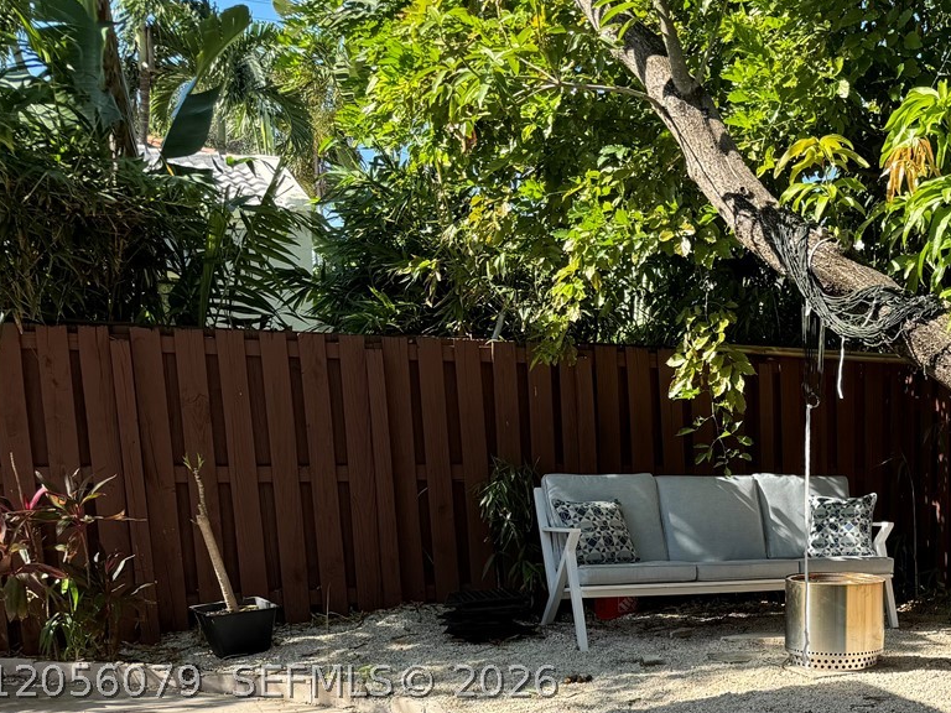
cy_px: 681
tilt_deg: -11.3
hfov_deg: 34.9
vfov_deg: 27.7
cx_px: 937
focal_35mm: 50
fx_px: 1374
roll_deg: -1.6
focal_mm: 6.76
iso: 80
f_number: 1.78
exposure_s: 1/900
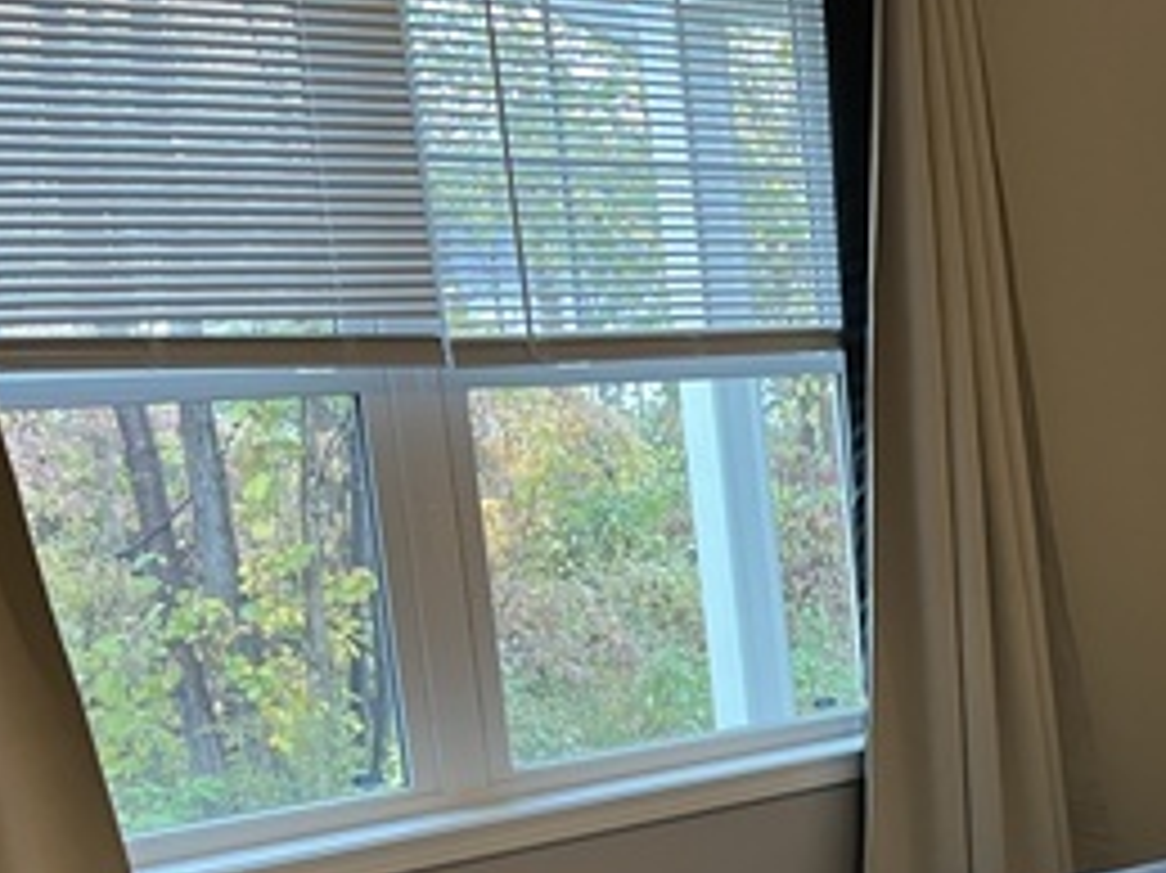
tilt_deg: -10.0
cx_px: 1456
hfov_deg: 25.5
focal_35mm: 67
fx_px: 2256
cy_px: 724
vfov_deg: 21.6
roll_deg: +2.1
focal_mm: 5.1
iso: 250
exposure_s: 1/60
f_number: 1.6
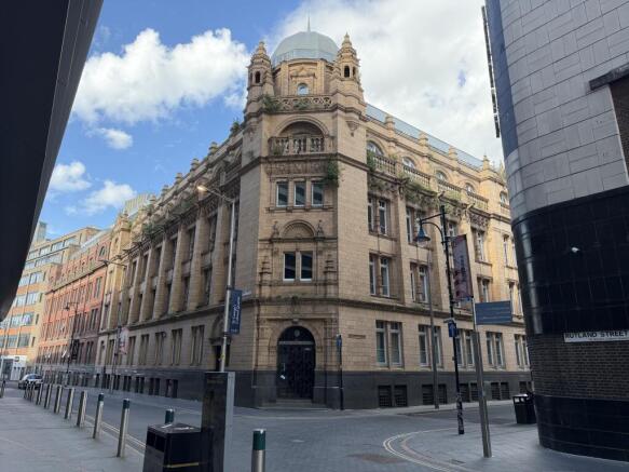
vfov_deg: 56.8
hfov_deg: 71.6
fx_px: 436
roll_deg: -0.3
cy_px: 236
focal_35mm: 24
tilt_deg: +14.8
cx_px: 314
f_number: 1.78
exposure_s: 1/1192
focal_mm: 6.76
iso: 100
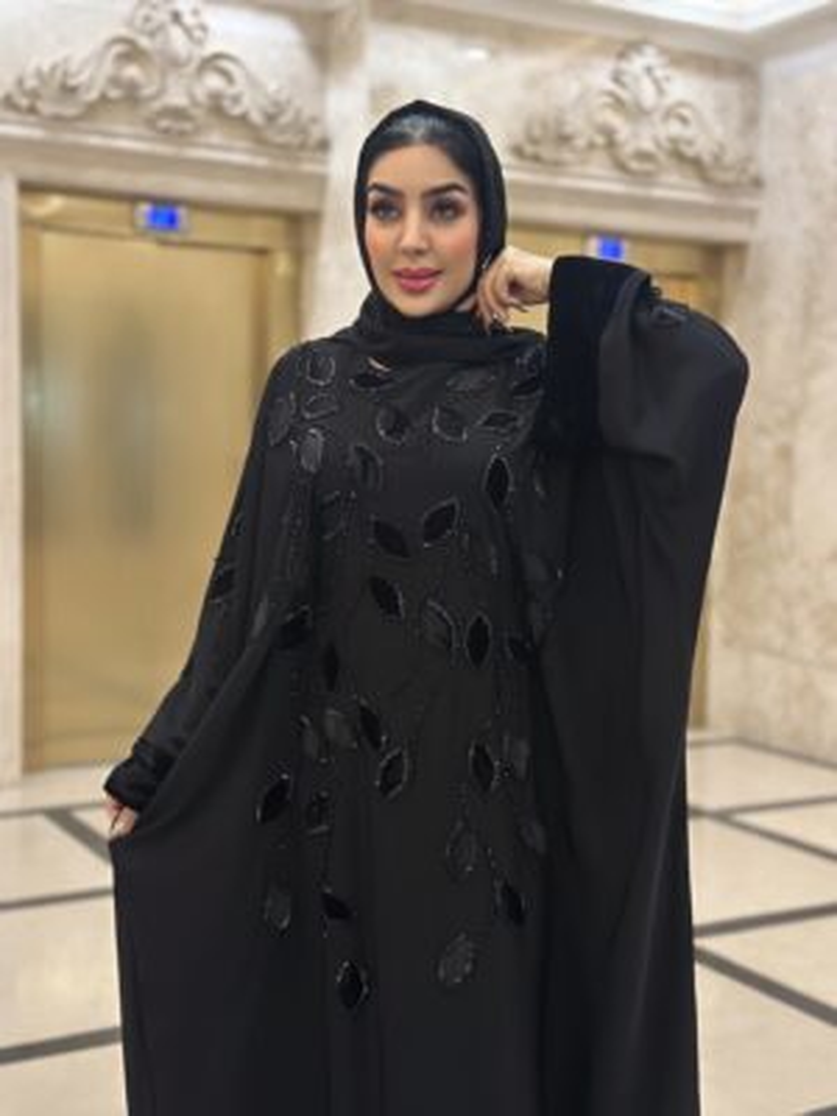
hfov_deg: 30.3
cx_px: 418
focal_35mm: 48
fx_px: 1547
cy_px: 558
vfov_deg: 39.7
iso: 200
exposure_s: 1/50
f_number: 1.78
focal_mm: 6.86
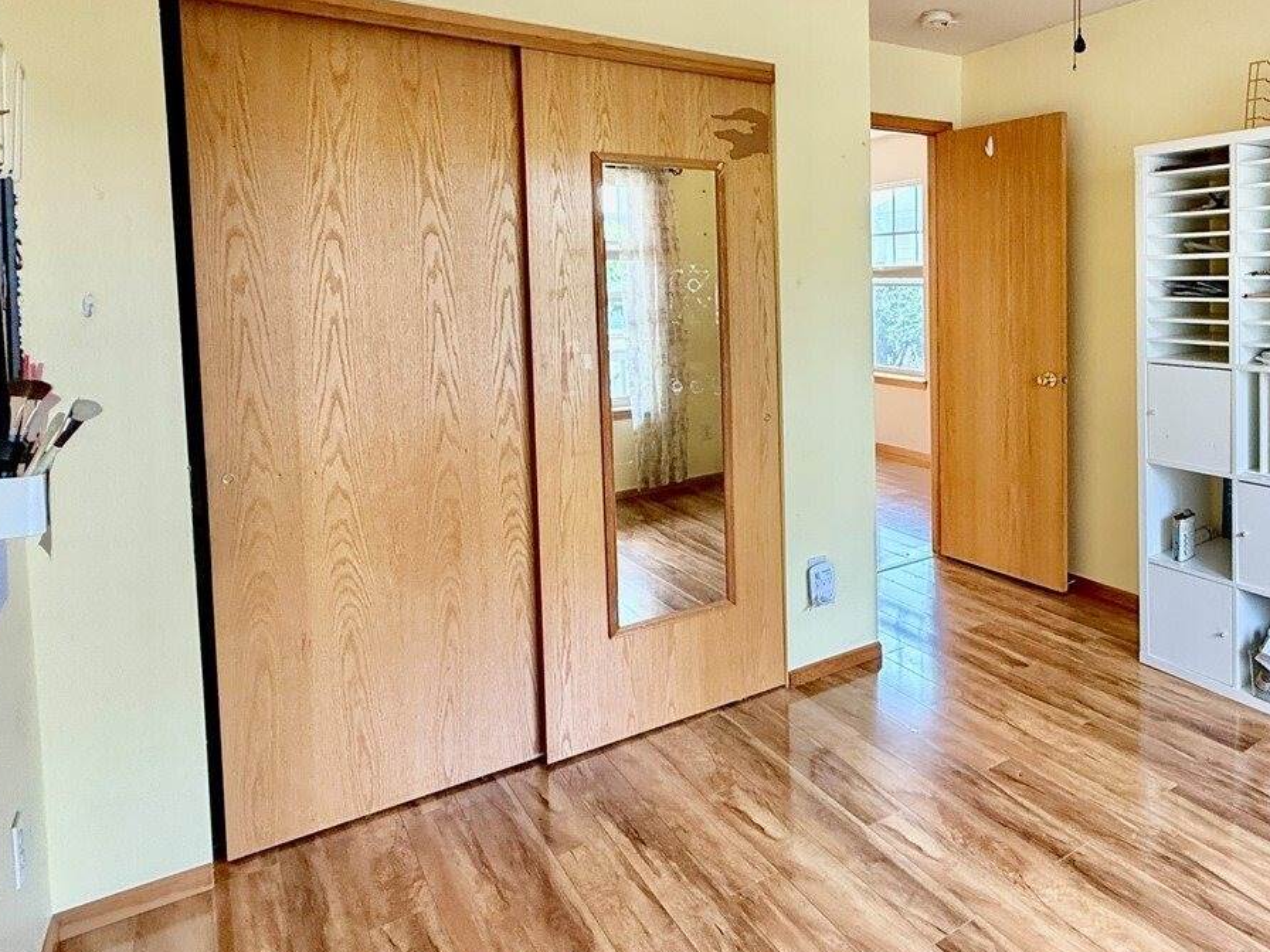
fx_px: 917
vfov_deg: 53.9
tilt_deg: -2.7
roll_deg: +0.1
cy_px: 326
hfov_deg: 65.1
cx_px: 954
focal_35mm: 25
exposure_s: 1/120
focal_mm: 2.22
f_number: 2.2
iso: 320
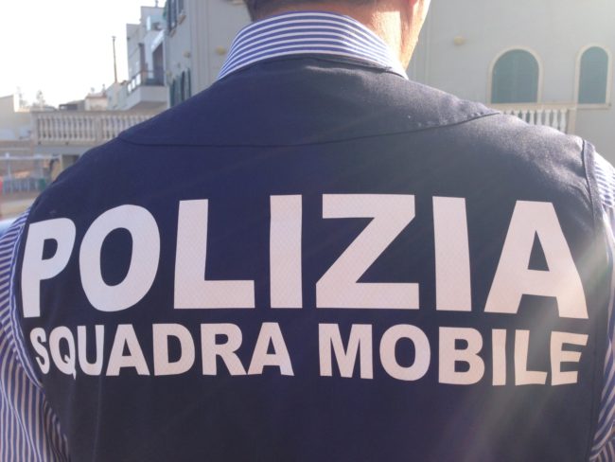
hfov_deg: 55.3
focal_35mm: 33
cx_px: 308
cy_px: 231
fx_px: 587
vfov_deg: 43.0
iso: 50
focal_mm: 4.12
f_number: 2.4
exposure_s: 1/459
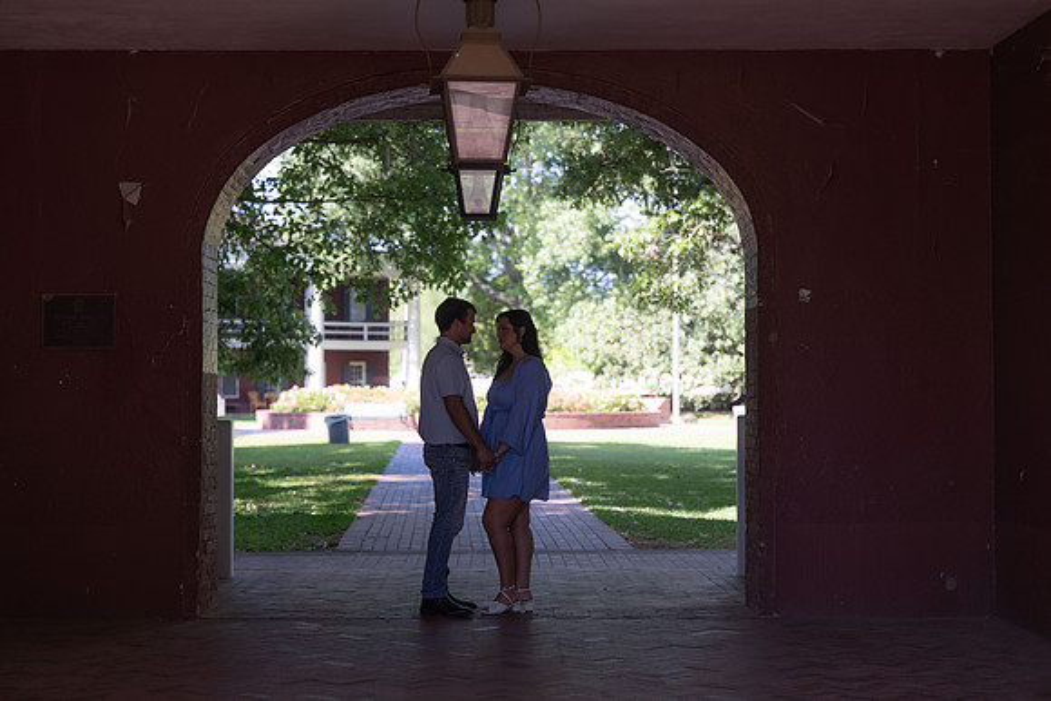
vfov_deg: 19.5
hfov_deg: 28.8
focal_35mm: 70
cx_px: 526
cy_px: 350
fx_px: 2044
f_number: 2.8
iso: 100
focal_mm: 70
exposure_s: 1/250
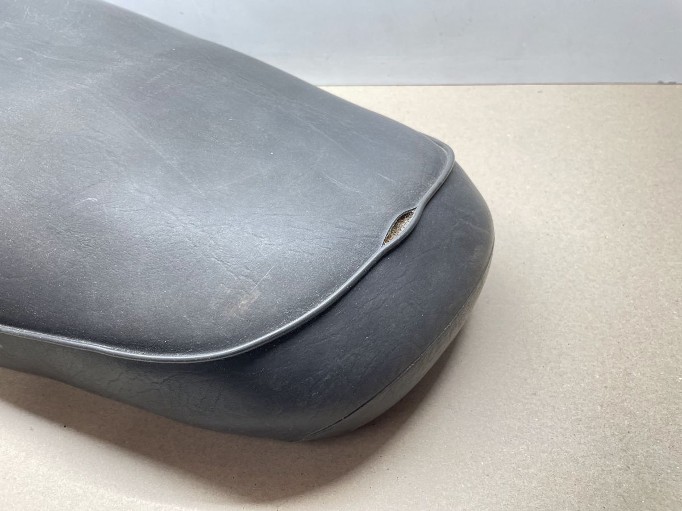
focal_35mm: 26
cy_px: 256
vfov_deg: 53.1
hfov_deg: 67.3
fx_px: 512
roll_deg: +7.3
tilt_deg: -42.4
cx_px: 341
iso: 125
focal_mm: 4.2
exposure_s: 1/50
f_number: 1.6
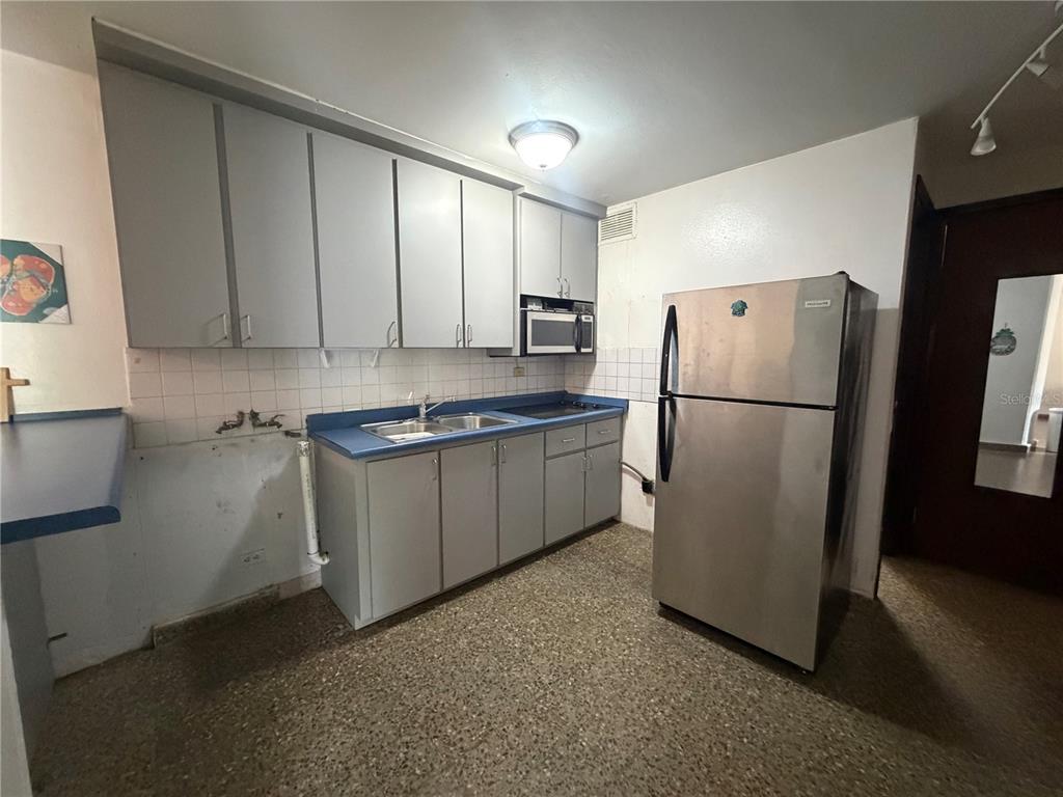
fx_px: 430
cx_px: 532
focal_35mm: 14
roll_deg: +0.0
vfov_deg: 85.7
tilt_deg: -7.4
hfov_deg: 102.1
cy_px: 398
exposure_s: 1/60
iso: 1000
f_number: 2.2
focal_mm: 2.22
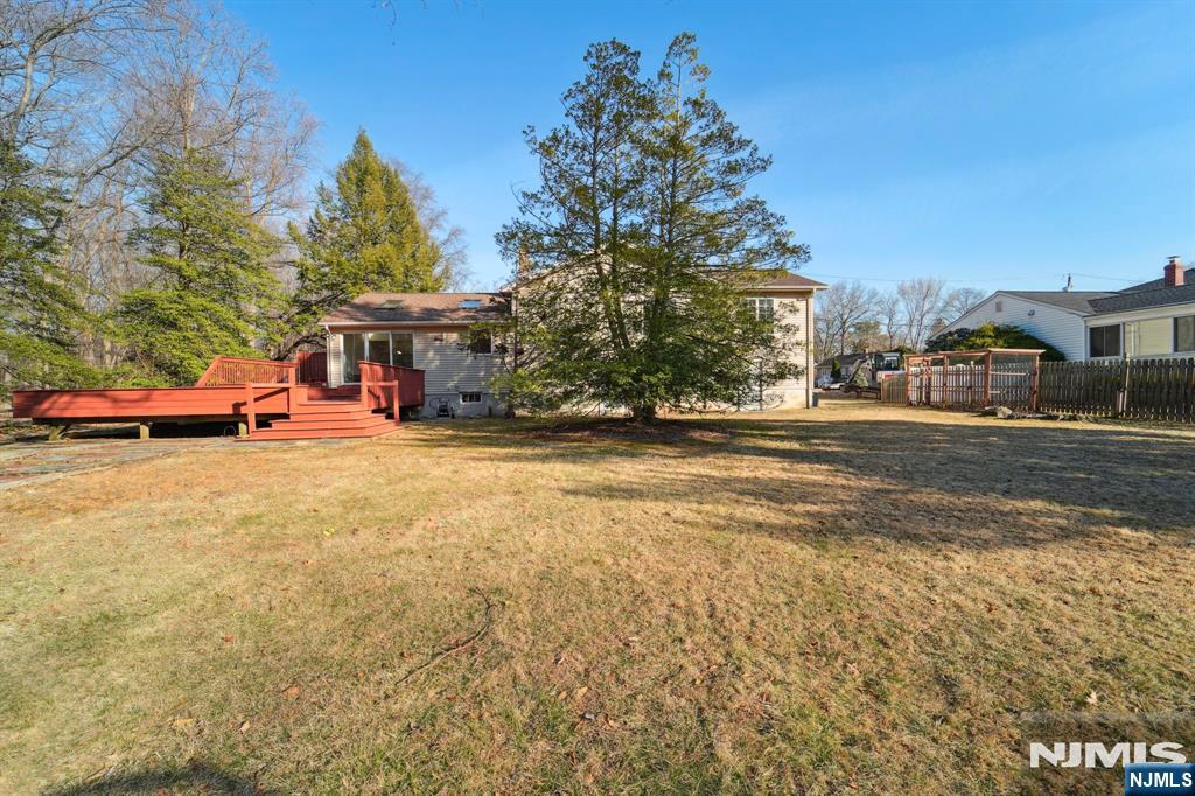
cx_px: 598
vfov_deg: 81.2
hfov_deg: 104.3
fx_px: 465
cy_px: 398
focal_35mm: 14
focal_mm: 14
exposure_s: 1/640
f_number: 8
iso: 400
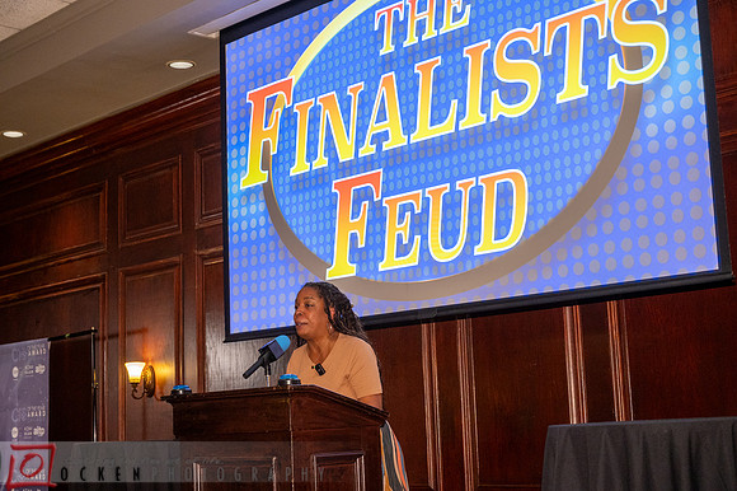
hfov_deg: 37.5
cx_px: 368
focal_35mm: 53
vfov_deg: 25.5
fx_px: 1084
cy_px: 246
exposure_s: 1/80
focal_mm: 53
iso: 2500
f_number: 4
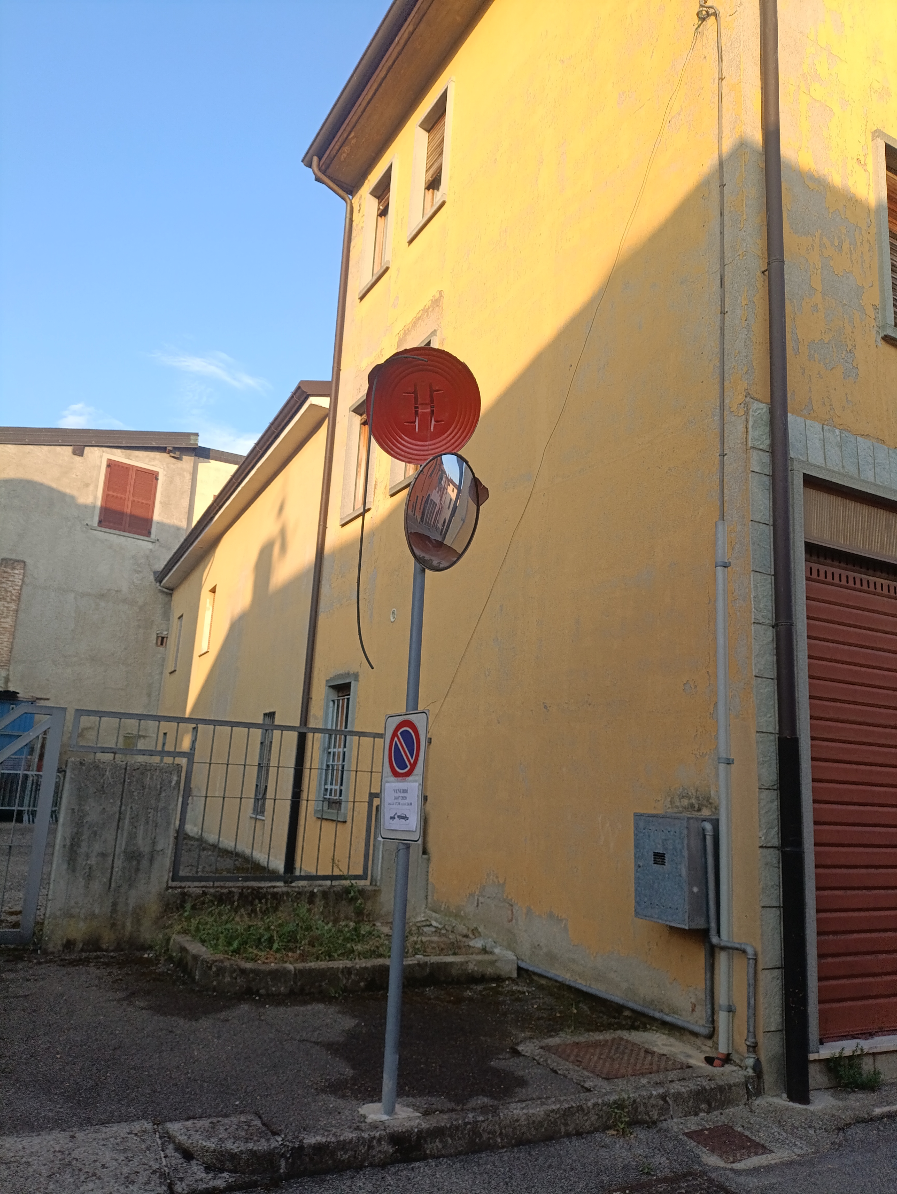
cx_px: 448
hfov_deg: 54.9
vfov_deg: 69.4
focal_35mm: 25
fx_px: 863
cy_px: 597
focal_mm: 4.71
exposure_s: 1/144
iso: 50
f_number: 1.7
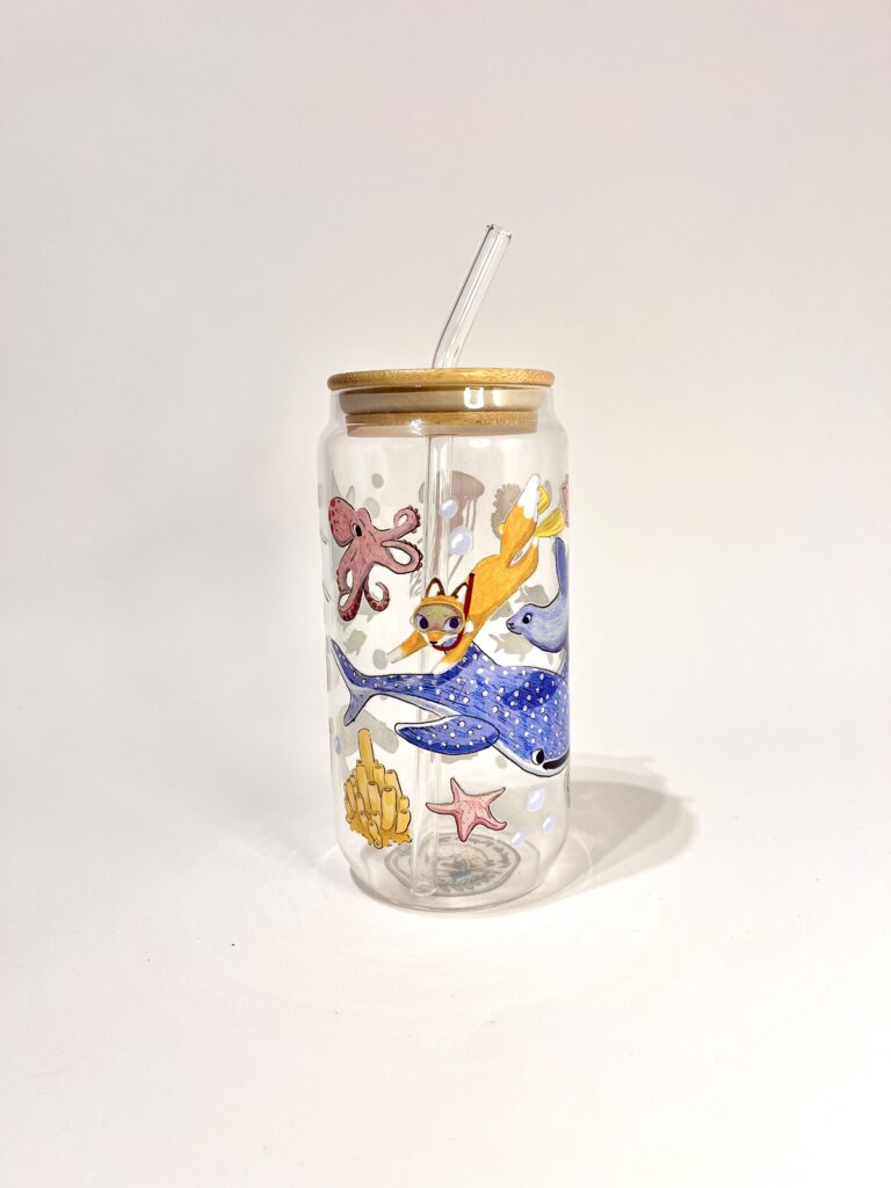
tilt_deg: -10.7
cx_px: 446
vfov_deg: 67.3
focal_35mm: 26
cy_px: 594
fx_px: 892
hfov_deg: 53.1
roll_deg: +1.8
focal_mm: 5.1
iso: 50
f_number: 1.6
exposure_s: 1/100
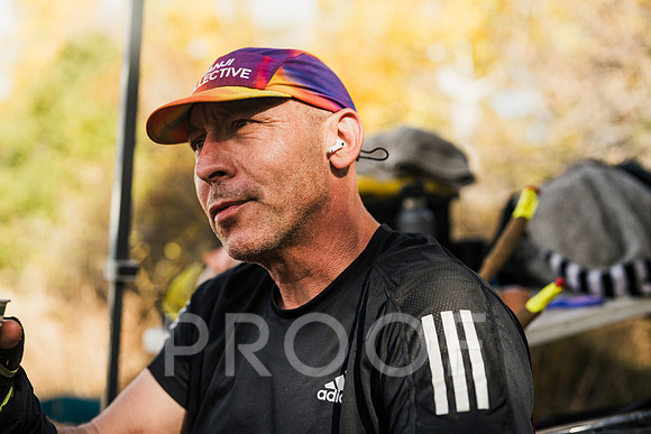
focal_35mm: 50
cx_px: 326
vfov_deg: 27.0
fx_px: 904
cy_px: 217
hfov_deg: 39.6
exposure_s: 1/800
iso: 100
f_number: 2.2
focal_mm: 50
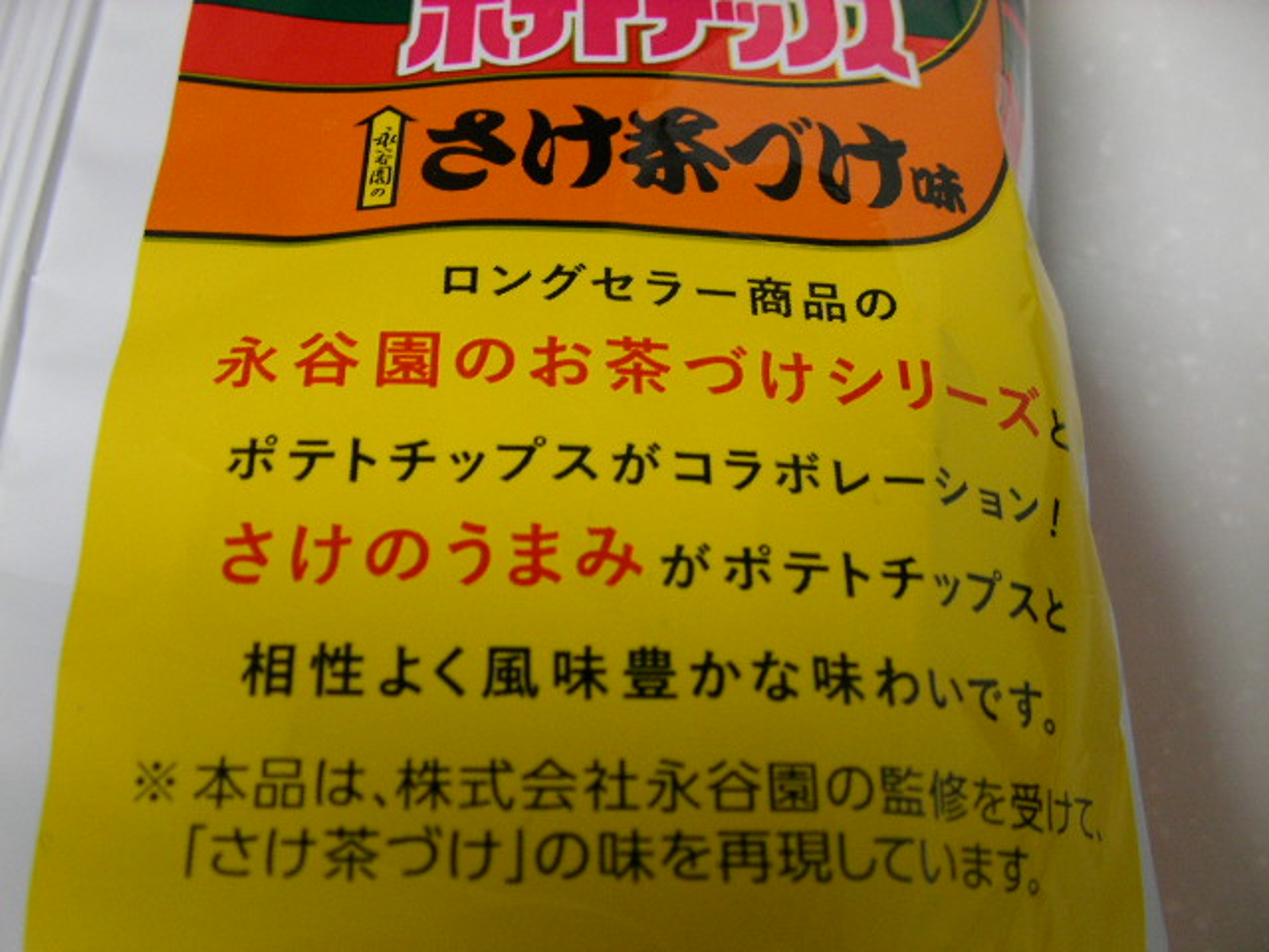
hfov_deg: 49.0
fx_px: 1393
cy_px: 476
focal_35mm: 38
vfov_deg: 37.7
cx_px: 634
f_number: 3.5
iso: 100
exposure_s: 1/14
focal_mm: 5.8
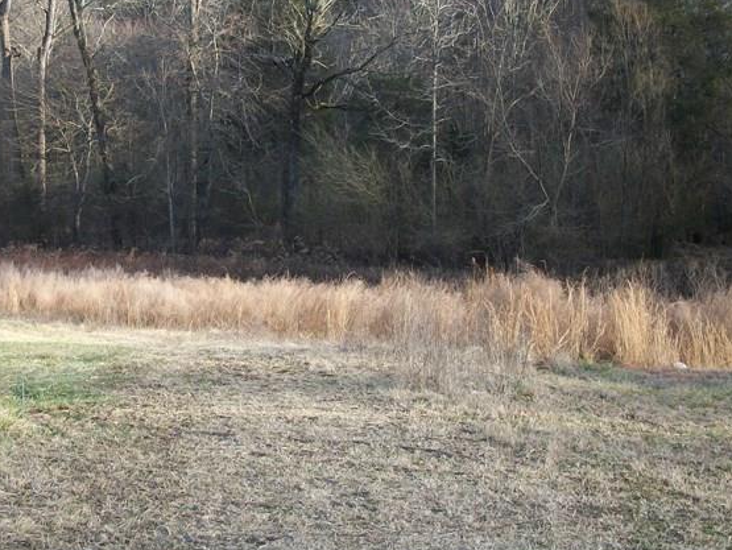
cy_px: 247
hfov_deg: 32.3
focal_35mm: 59
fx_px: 1248
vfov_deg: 24.8
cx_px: 220
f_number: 8.8
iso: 80
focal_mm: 5.7
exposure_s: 1/50
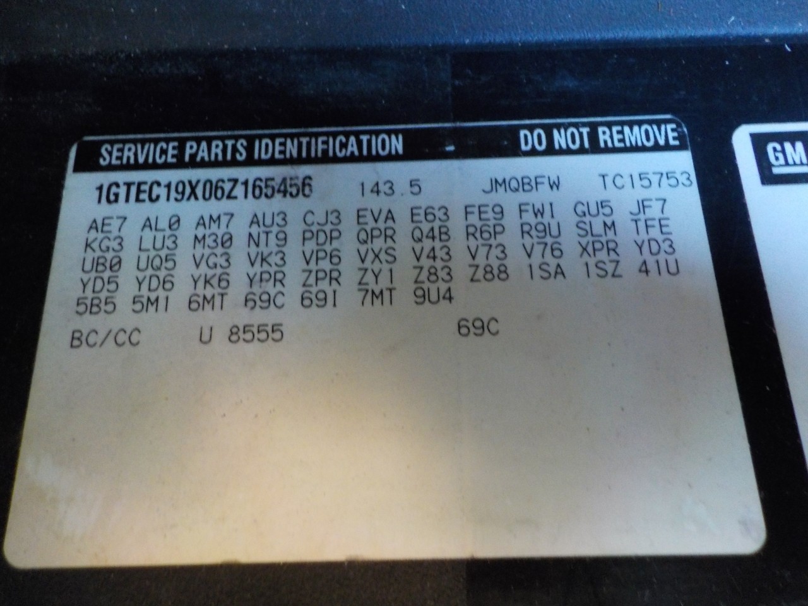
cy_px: 303
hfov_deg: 60.0
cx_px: 404
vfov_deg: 46.8
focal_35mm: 30
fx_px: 700
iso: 450
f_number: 3.3
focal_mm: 4.1
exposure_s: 1/8
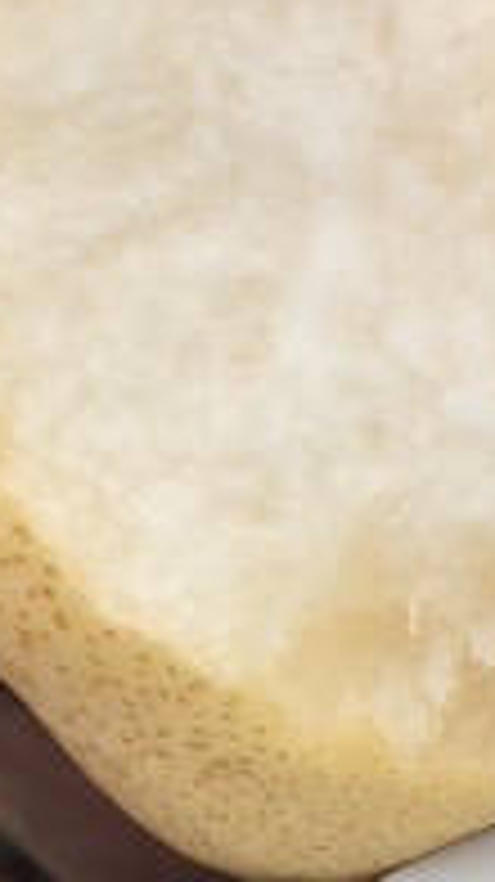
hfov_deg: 7.5
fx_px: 3740
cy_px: 1087
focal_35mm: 160
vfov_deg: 13.1
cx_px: 626
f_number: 2
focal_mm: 5.75
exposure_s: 1/1002
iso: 80
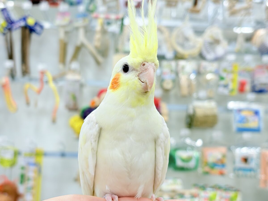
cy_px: 100
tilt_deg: +6.7
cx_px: 134
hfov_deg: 36.8
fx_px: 403
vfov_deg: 28.0
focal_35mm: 52
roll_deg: -0.7
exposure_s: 1/50
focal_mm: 5.96
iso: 40
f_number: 1.6
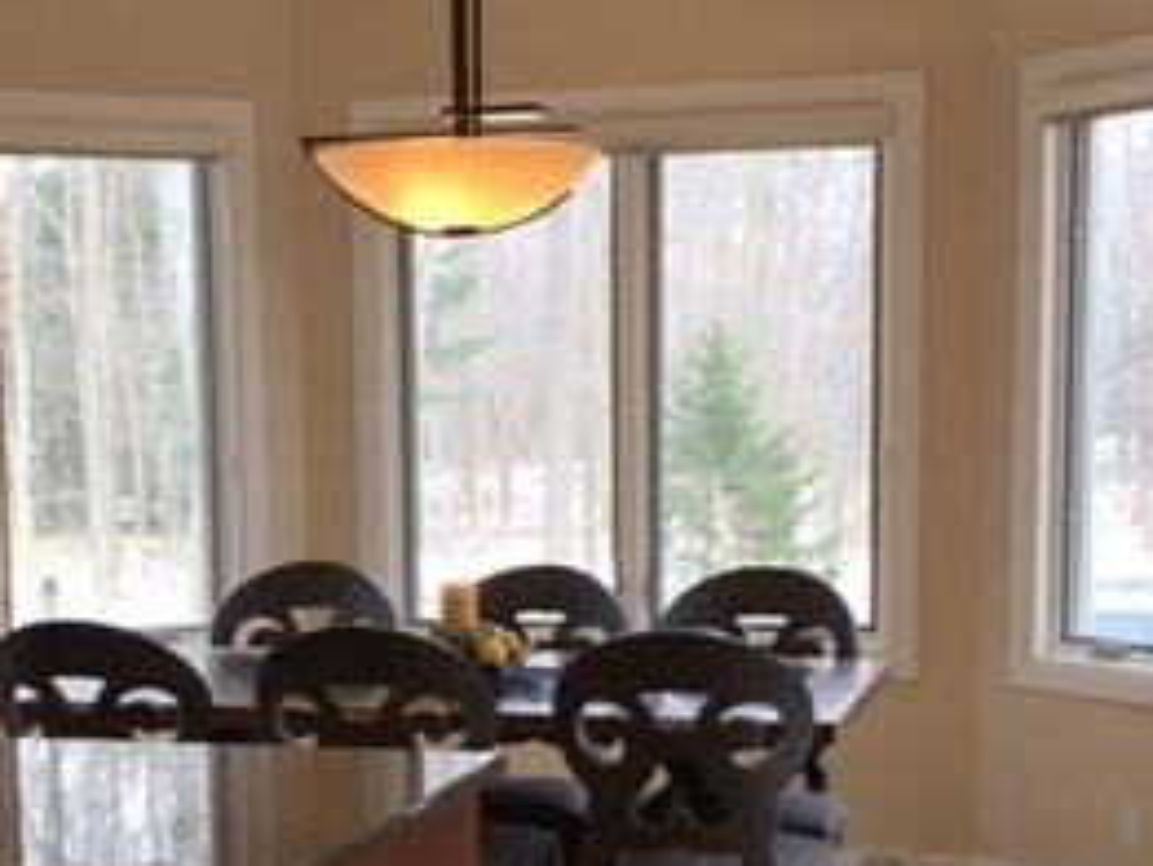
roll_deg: +0.7
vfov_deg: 20.5
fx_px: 2366
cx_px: 459
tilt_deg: -8.1
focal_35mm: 71
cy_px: 703
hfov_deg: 27.3
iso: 25
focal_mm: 4.15
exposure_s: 1/40
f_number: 2.2
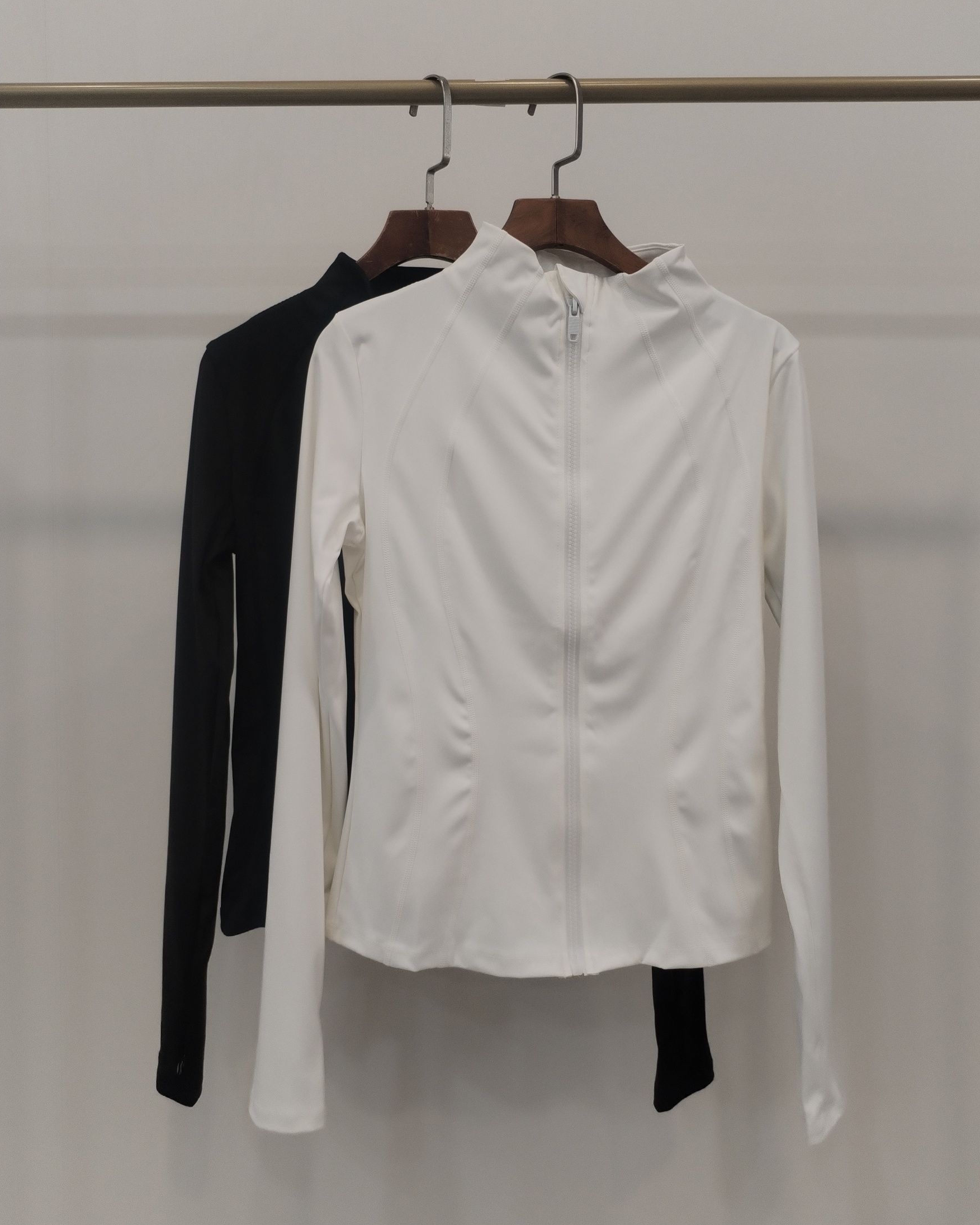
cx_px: 500
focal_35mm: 31
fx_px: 1124
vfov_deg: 57.2
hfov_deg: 47.1
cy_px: 632
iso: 297
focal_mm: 4.75
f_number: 1.8
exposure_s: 1/120
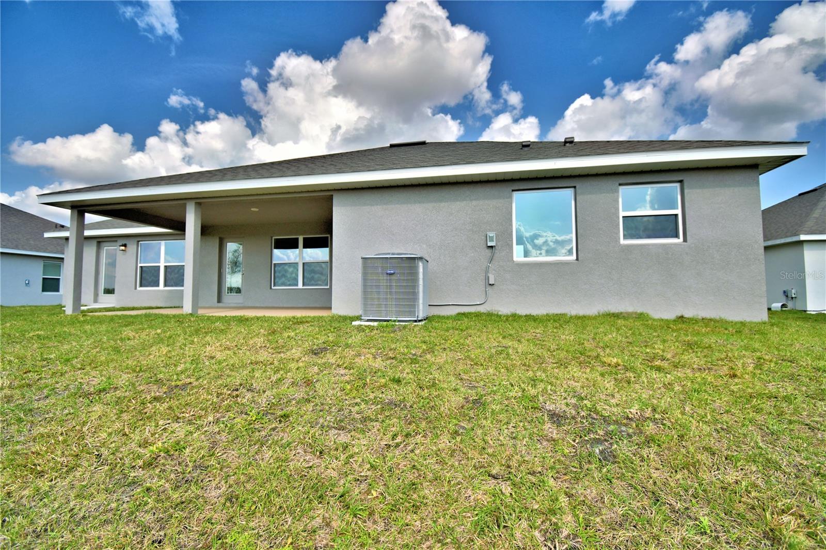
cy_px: 275
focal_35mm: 15
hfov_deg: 100.4
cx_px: 413
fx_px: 344
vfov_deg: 77.3
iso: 100
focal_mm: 10
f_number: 4.5
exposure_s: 1/1250
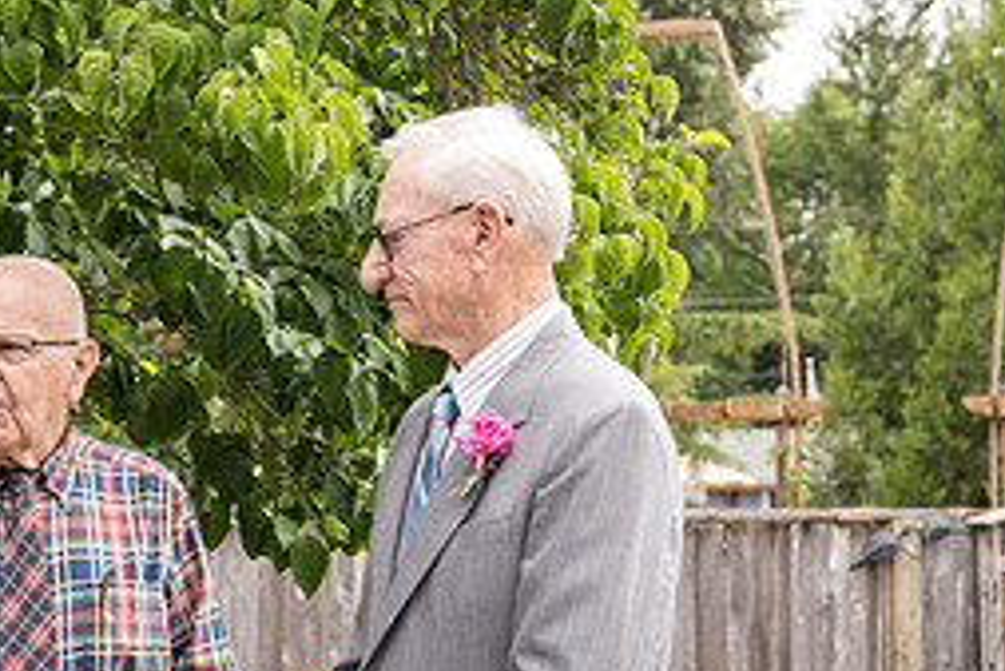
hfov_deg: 15.8
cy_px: 441
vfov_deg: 10.7
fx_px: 3575
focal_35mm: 128
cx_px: 111
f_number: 4
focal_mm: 48
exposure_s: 1/500
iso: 320
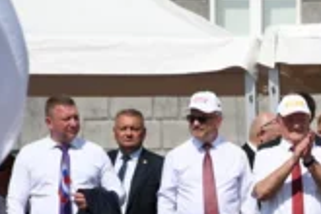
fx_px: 4538
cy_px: 252
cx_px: 342
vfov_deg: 2.7
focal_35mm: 509
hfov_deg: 4.0
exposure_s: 1/2500
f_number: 6.3
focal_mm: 140
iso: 320
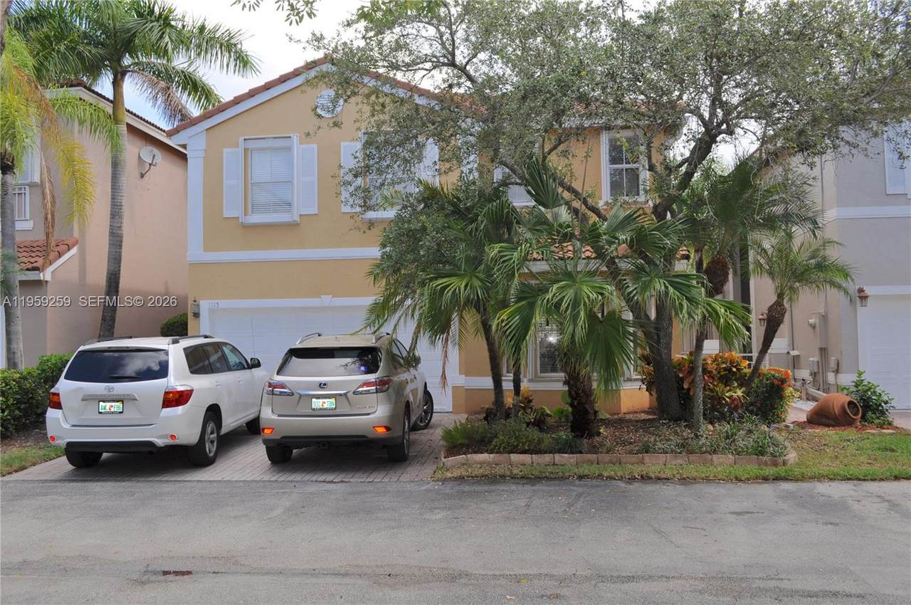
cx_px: 456
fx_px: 758
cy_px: 302
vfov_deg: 43.5
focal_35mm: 30
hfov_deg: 62.0
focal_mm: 20
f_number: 7.1
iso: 200
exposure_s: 1/200
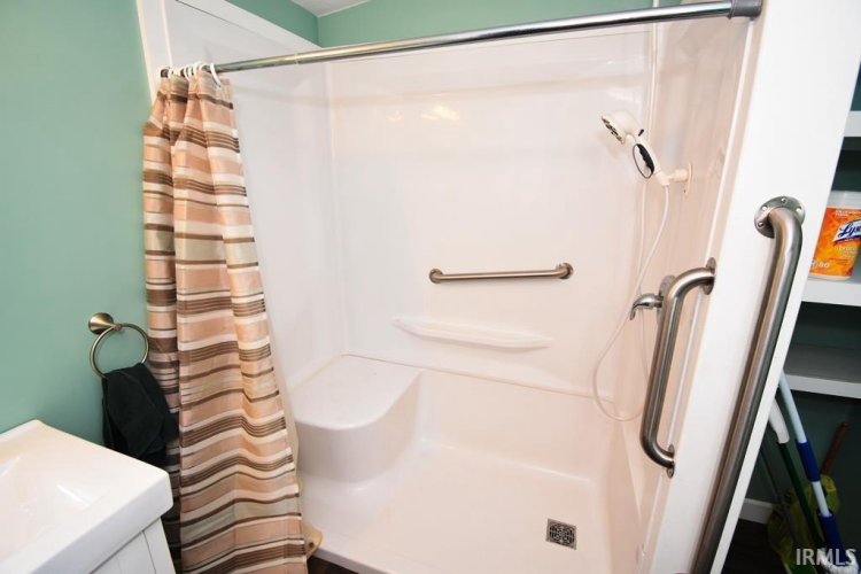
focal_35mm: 15
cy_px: 287
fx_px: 359
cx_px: 430
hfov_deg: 100.4
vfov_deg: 77.3
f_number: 4.5
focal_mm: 10
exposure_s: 1/80
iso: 800
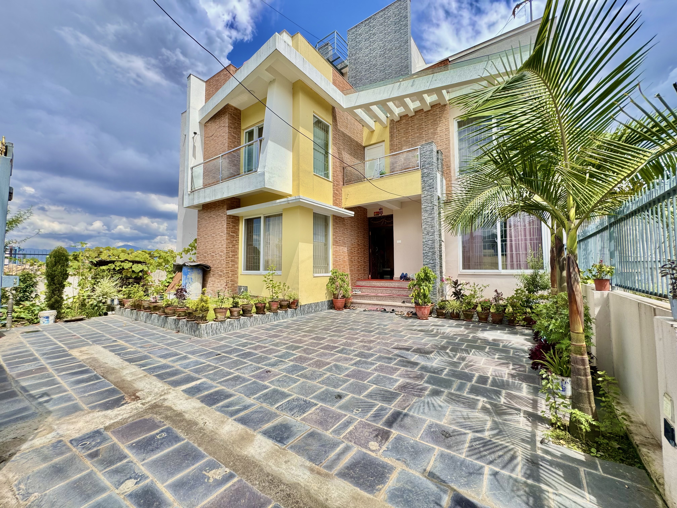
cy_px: 254
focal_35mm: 14
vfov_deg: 85.7
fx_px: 274
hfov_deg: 102.1
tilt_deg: +3.4
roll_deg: +0.5
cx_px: 338
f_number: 2.2
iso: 50
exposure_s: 1/707
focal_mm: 2.22
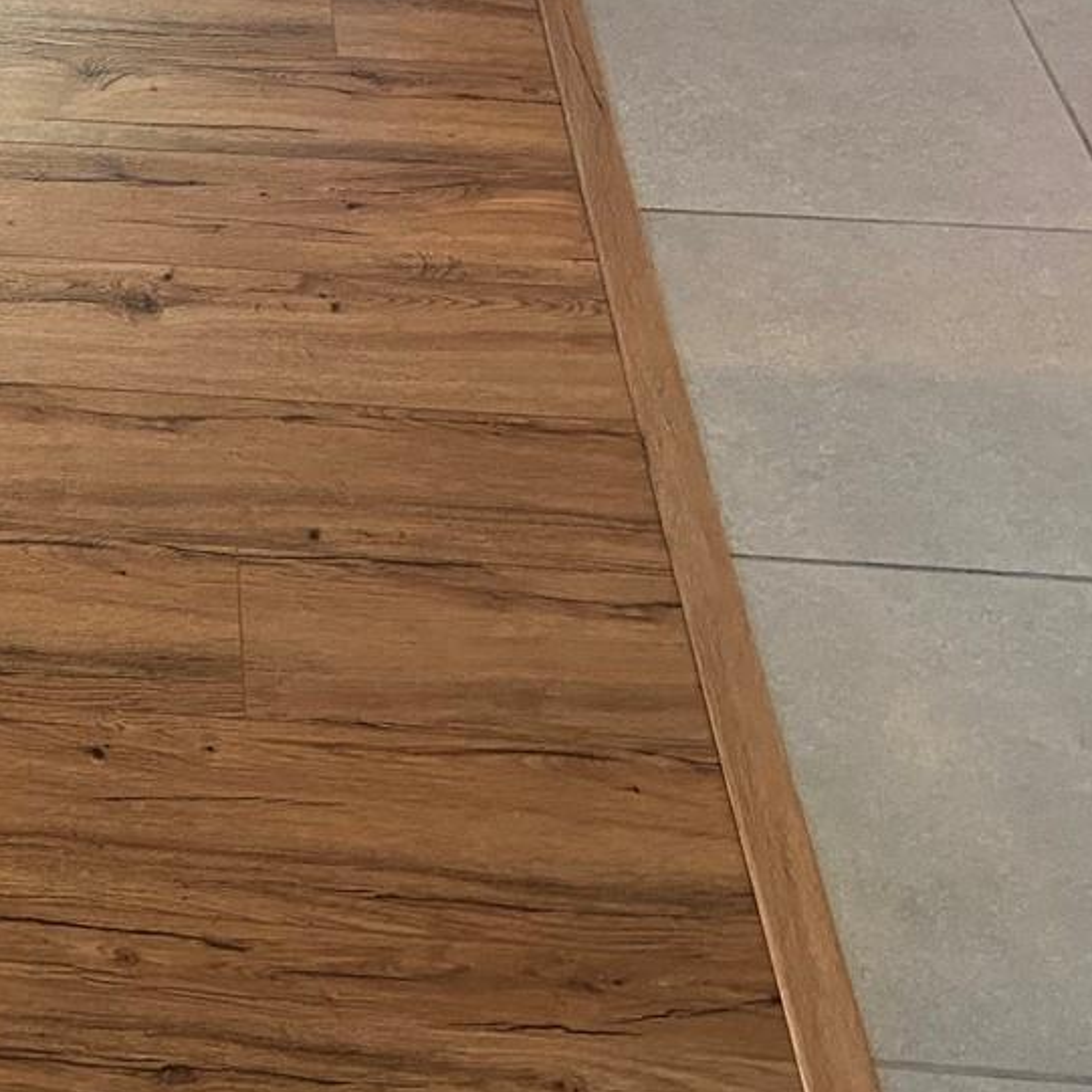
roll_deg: +0.2
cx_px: -149
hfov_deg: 23.6
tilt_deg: -40.7
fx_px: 2427
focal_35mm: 68
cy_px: 285
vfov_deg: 25.1
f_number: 1.8
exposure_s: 1/60
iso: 250
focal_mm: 4.25
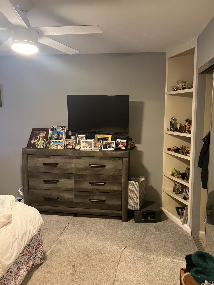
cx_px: 110
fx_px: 239
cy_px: 142
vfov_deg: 61.7
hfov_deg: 48.2
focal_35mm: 29
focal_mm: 3.99
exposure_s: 1/30
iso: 400
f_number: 1.8
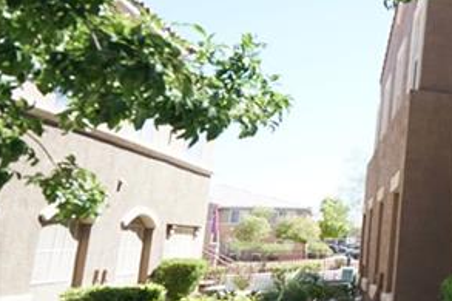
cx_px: 782
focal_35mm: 42
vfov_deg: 31.9
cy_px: 151
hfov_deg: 24.0
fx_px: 527
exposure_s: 1/250
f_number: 5
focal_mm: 12
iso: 200
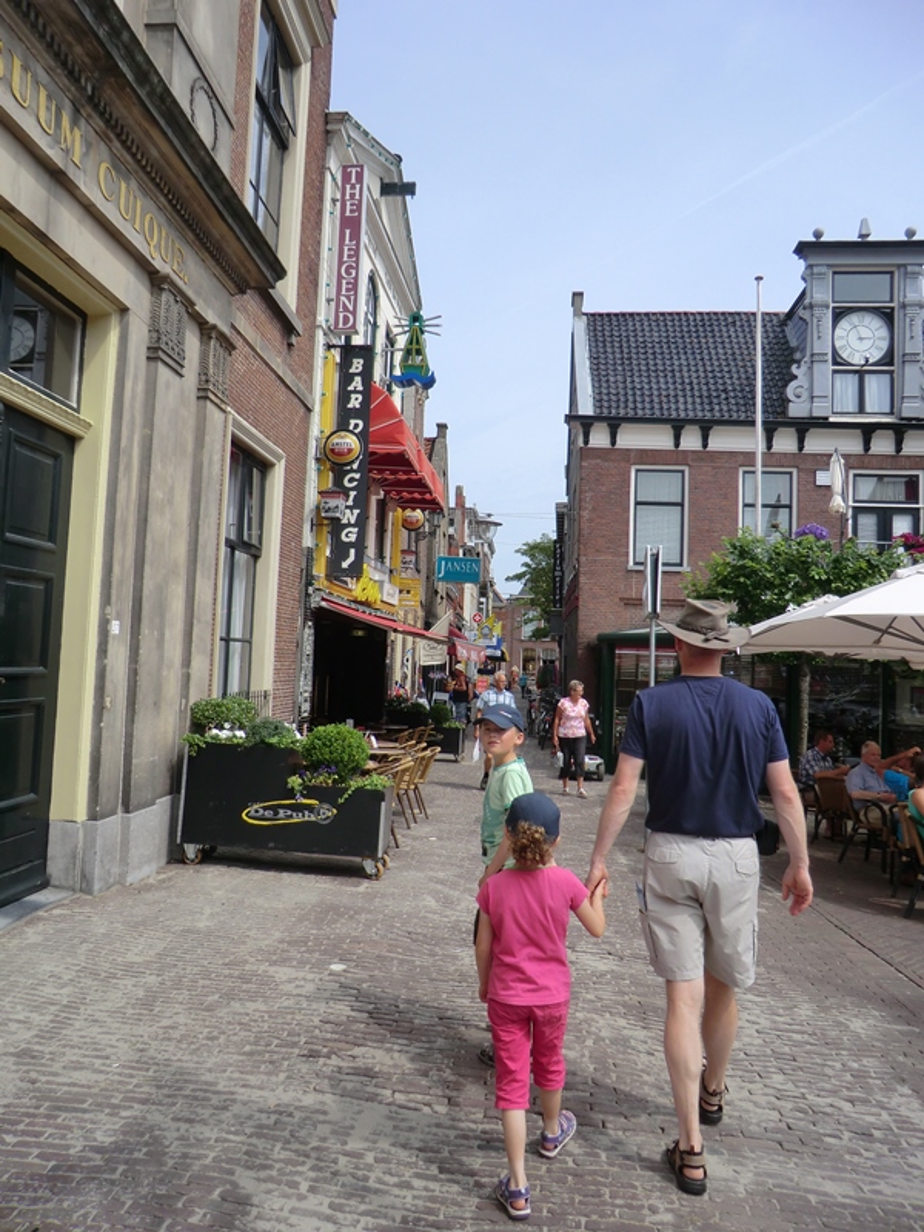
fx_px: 854
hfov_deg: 56.8
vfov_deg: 71.6
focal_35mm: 24
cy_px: 616
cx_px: 462
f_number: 3.2
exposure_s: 1/800
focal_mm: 4.3
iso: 64
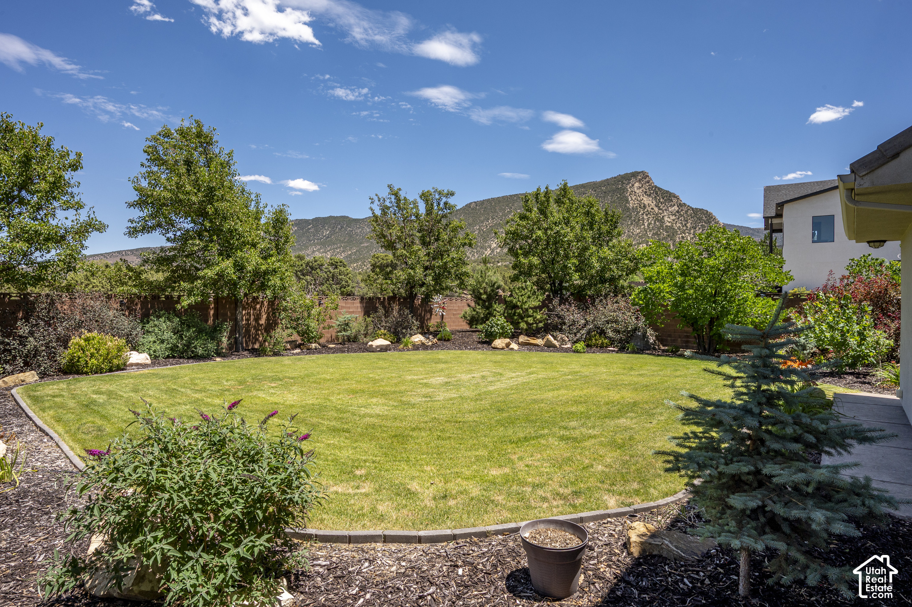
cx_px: 456
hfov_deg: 85.4
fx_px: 494
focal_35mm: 20
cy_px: 304
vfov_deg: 63.2
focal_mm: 19.5
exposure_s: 1/250
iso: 250
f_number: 13
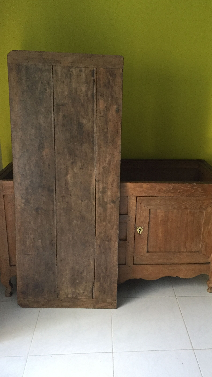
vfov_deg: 61.0
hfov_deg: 36.5
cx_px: 130
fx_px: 320
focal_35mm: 32
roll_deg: -1.2
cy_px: 186
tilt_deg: -16.2
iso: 250
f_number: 2.2
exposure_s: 1/33
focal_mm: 4.15
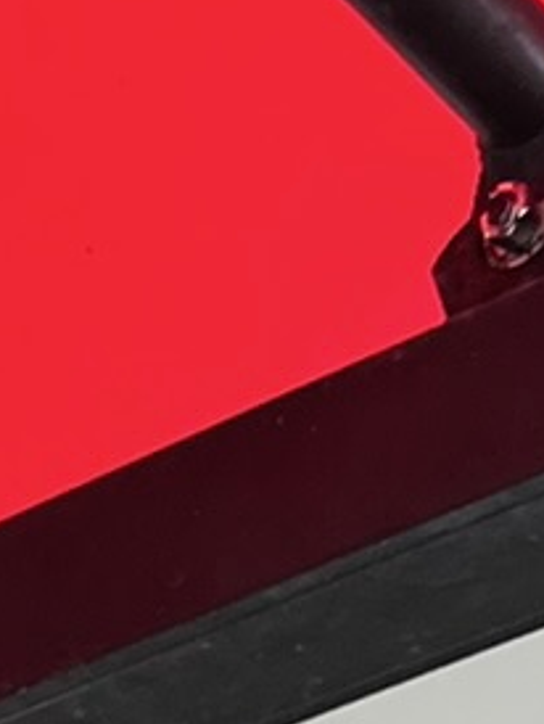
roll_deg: +2.1
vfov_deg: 8.5
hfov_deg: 7.7
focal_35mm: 194
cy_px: 2185
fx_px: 4059
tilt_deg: +12.4
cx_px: 238
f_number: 1.5
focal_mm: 5.7
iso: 125
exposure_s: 1/101
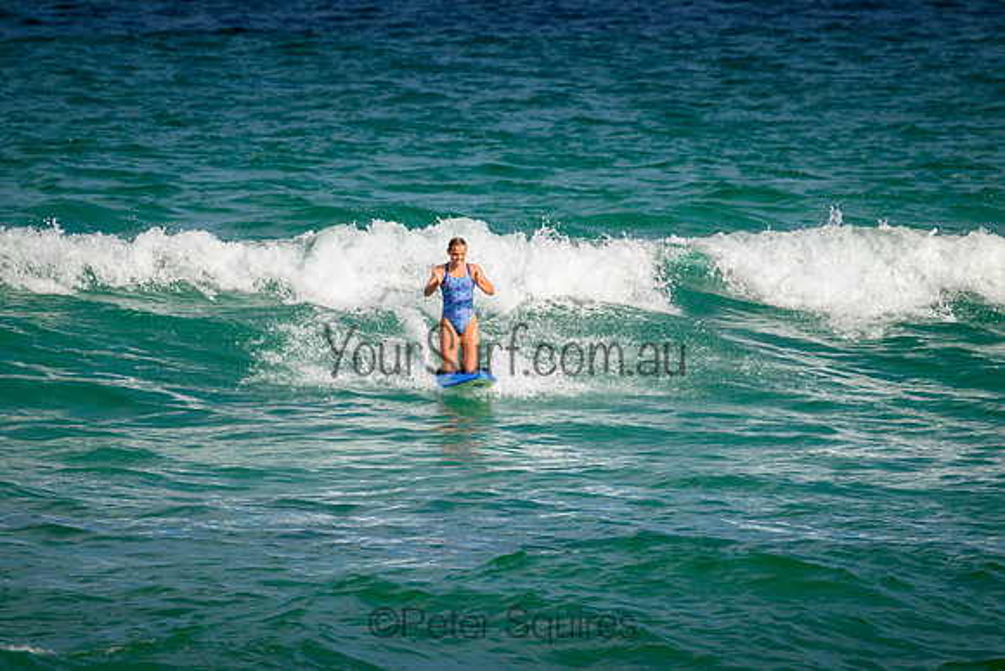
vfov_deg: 1.7
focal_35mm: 800
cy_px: 336
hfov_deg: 2.6
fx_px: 22338
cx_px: 502
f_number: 11
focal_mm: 800
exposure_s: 1/2000
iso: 900
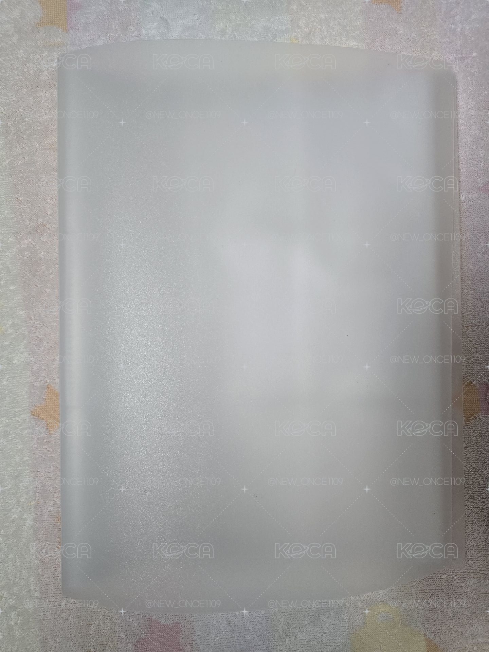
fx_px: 433
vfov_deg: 73.9
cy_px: 326
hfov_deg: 58.9
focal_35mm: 23
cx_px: 244
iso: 400
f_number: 1.7
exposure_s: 1/120
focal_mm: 6.3
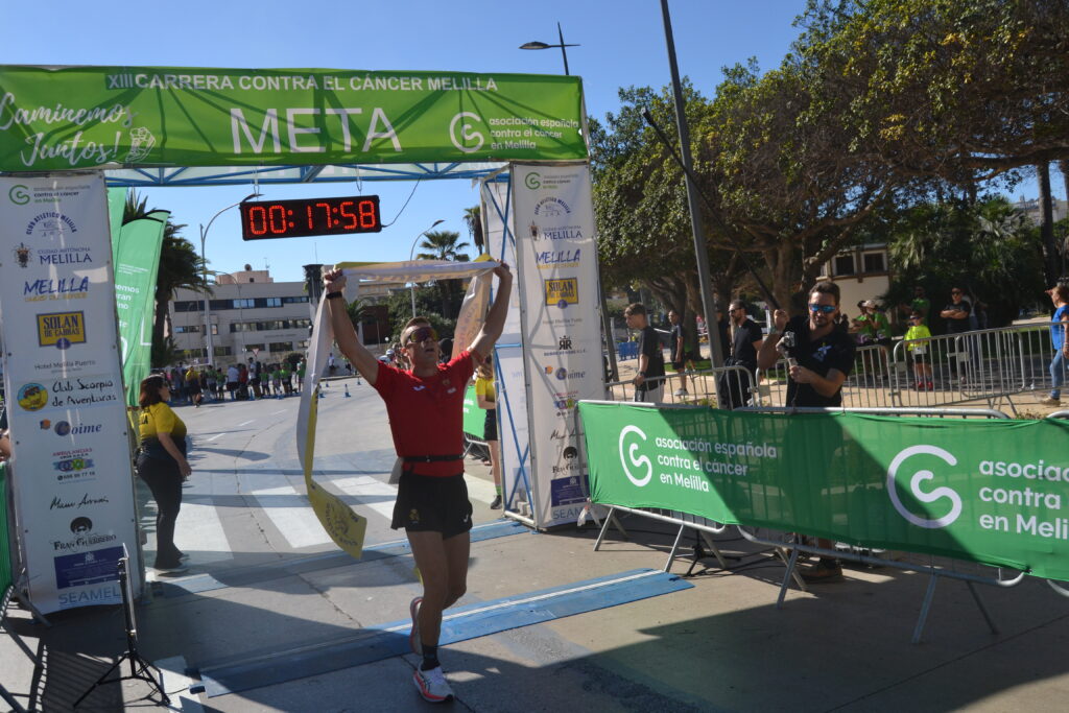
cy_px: 356
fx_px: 891
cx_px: 534
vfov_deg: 43.6
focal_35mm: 30
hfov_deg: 61.9
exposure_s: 1/1600
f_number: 6.3
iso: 400
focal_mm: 20
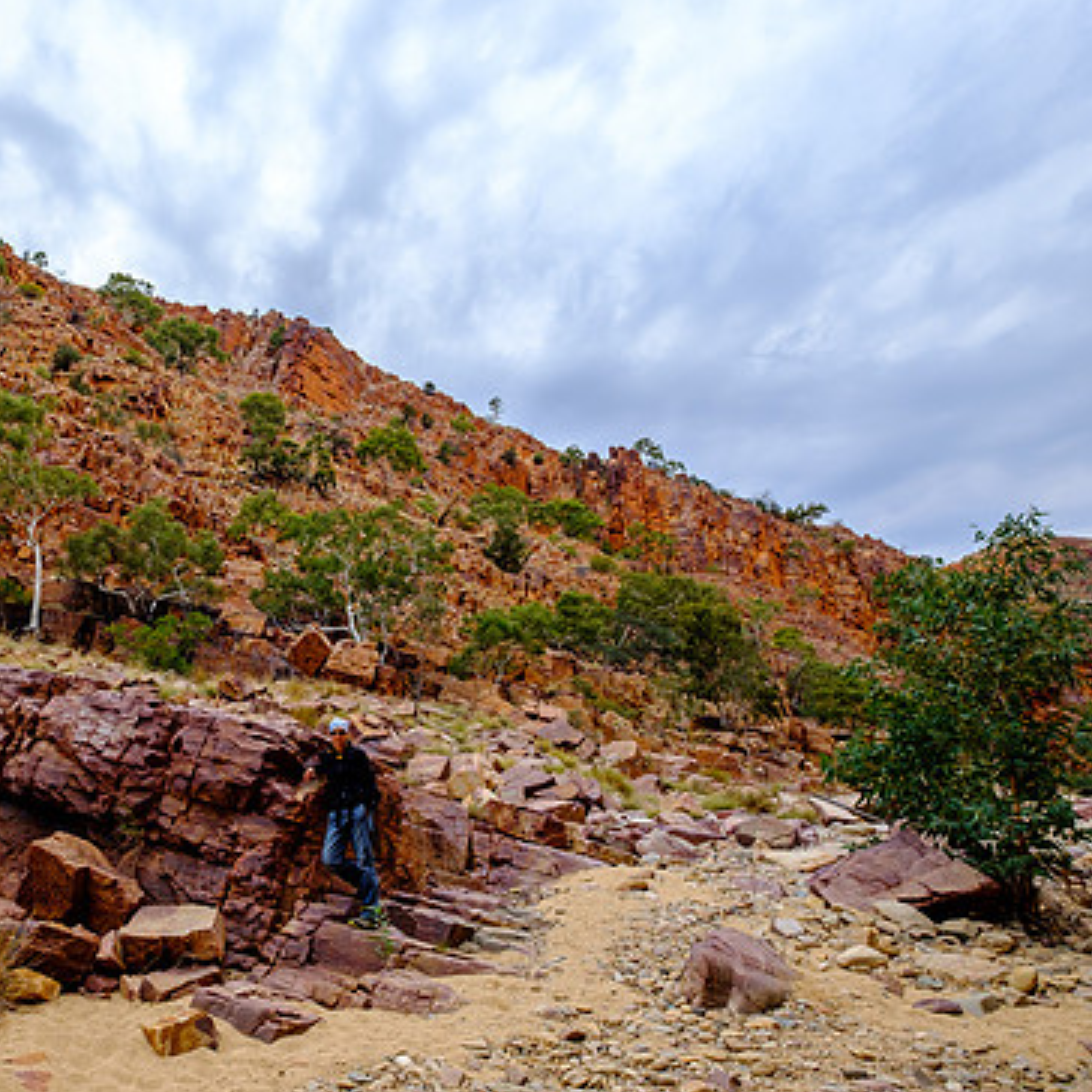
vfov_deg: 67.2
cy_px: 572
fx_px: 821
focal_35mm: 23
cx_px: 291
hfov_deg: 63.8
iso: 200
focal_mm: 11.5
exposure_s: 1/90
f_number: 8
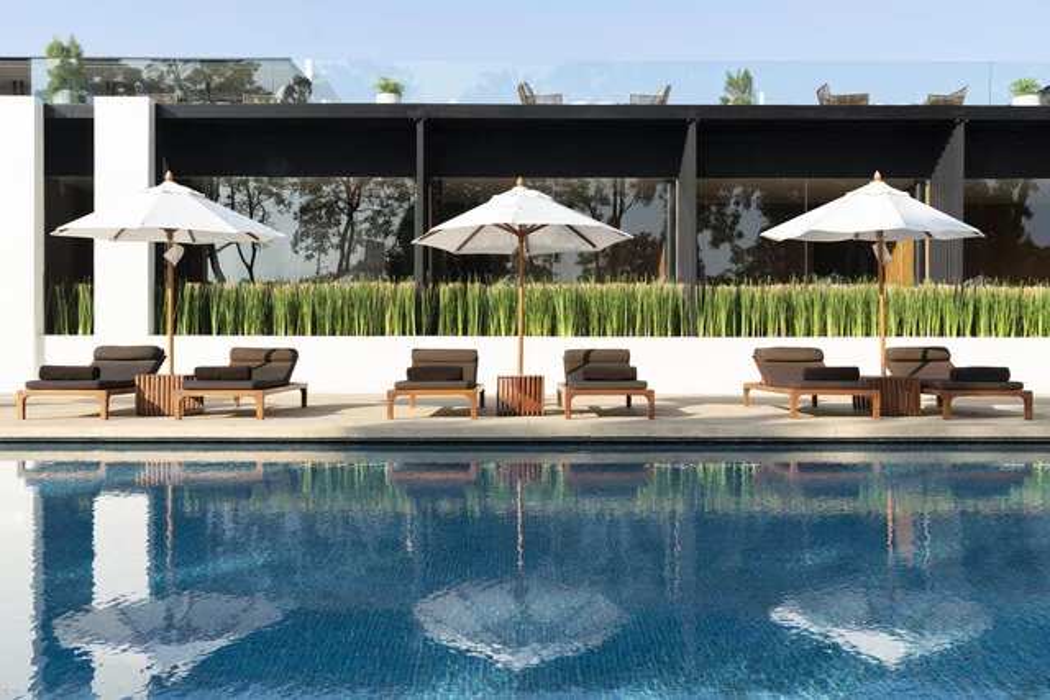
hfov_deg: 57.2
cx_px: 525
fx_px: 963
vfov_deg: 40.0
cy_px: 350
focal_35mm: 33
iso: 100
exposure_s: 1/250
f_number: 5.6
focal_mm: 33
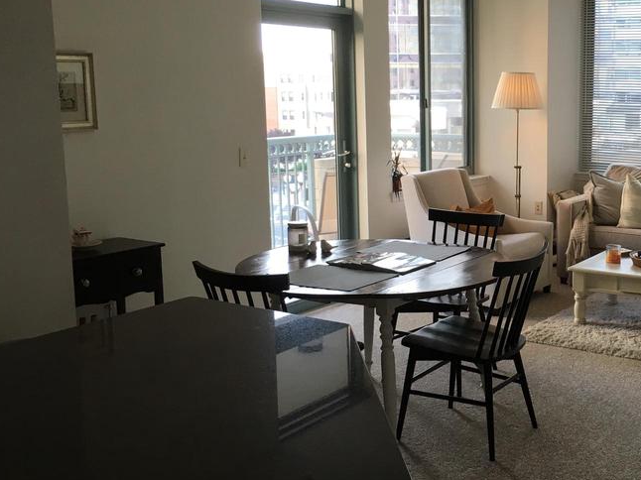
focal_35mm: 46
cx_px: 497
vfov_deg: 31.5
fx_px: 851
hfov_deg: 39.9
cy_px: 214
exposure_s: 1/40
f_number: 2.2
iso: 25
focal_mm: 4.15
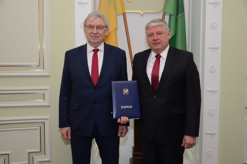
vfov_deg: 29.7
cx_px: 124
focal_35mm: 45
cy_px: 82
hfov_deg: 43.7
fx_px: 308
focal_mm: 30
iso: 1000
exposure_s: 1/200
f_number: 4.2
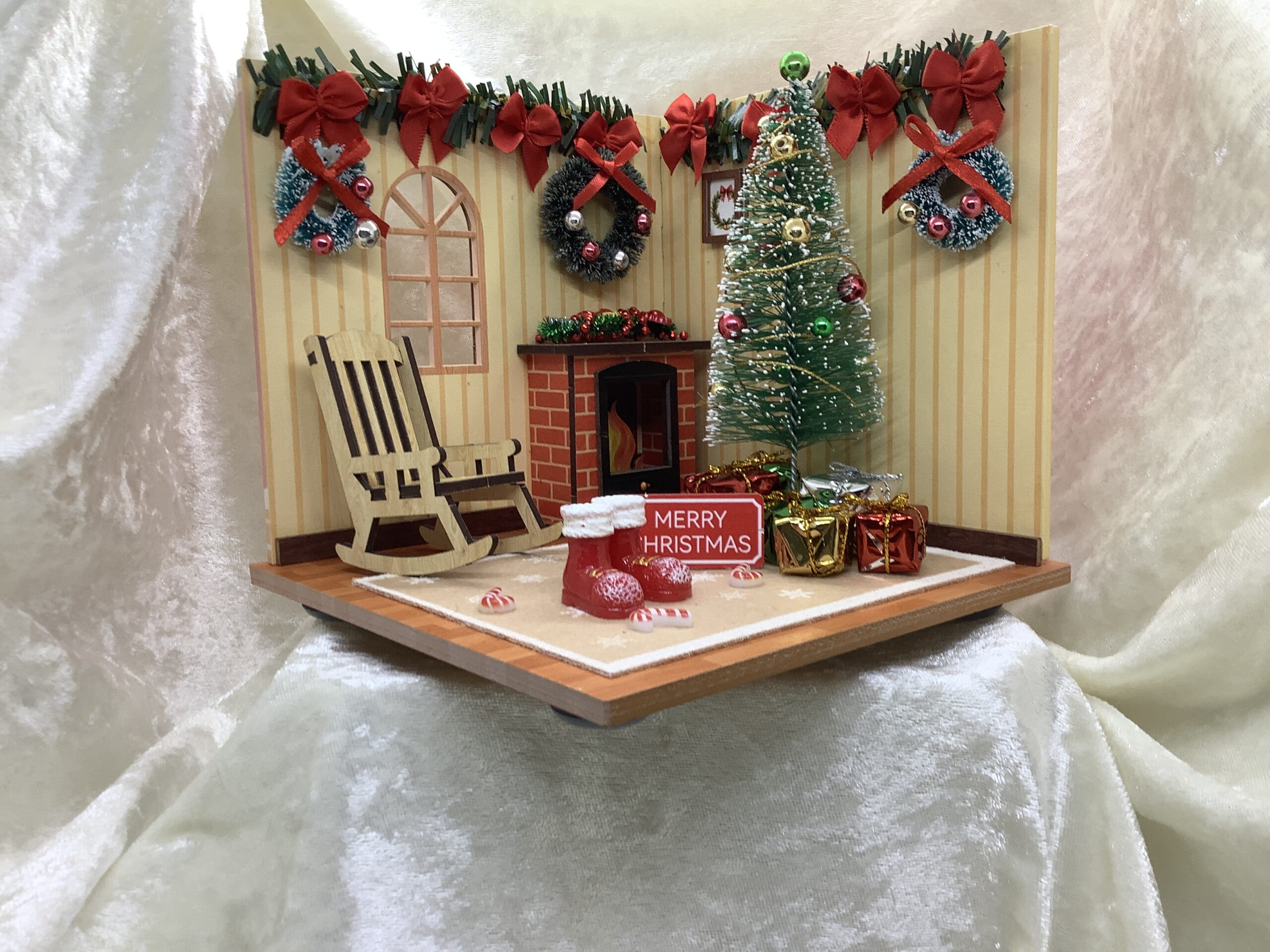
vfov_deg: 45.4
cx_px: 635
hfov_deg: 58.4
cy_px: 476
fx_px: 1137
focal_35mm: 31
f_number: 2.4
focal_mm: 3.3
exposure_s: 1/120
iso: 32
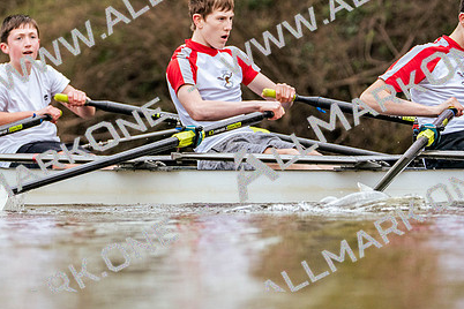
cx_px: 135
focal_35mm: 413
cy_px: 94
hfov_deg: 5.0
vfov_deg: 3.3
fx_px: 5323
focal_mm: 286
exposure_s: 1/2000
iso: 3200
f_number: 6.3
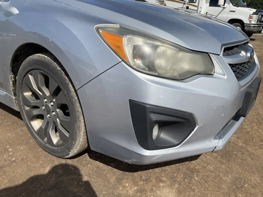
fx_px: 220
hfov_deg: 61.7
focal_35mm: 29
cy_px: 98
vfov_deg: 48.2
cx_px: 132
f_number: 1.8
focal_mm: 3
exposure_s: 1/2320
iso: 25
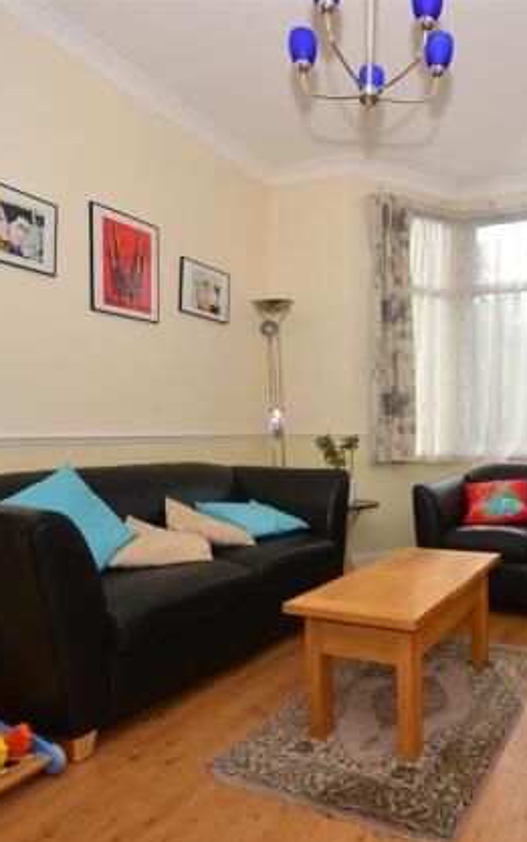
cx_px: 392
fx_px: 551
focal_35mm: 24
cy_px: 436
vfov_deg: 74.7
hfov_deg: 49.2
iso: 200
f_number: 7.1
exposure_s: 1/200
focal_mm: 10
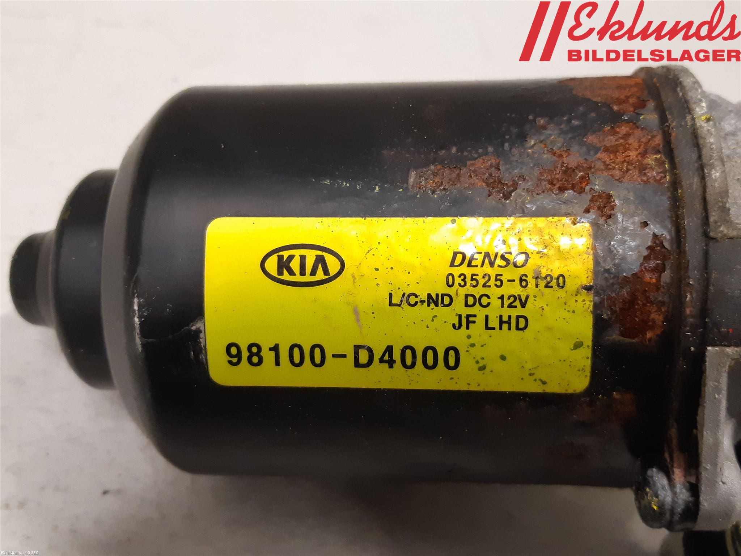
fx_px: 557
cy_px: 278
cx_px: 370
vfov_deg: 53.1
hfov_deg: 67.3
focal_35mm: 26
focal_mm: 3.93
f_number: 1.7
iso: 200
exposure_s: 1/50
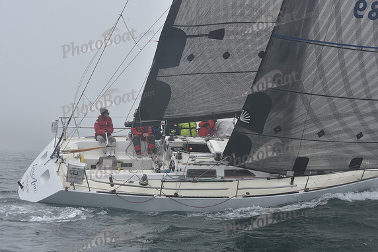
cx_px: 189
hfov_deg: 28.5
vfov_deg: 19.2
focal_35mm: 71
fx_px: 745
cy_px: 127
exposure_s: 1/800
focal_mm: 70
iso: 250
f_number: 10
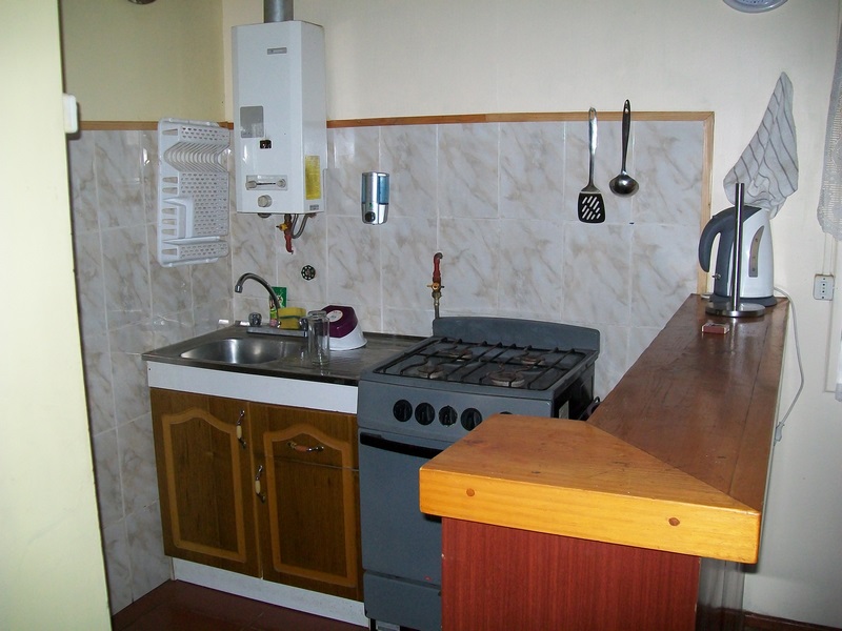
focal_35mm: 34
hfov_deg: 54.0
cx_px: 421
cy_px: 316
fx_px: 827
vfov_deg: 41.8
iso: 160
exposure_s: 1/60
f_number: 2.7
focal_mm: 6.1
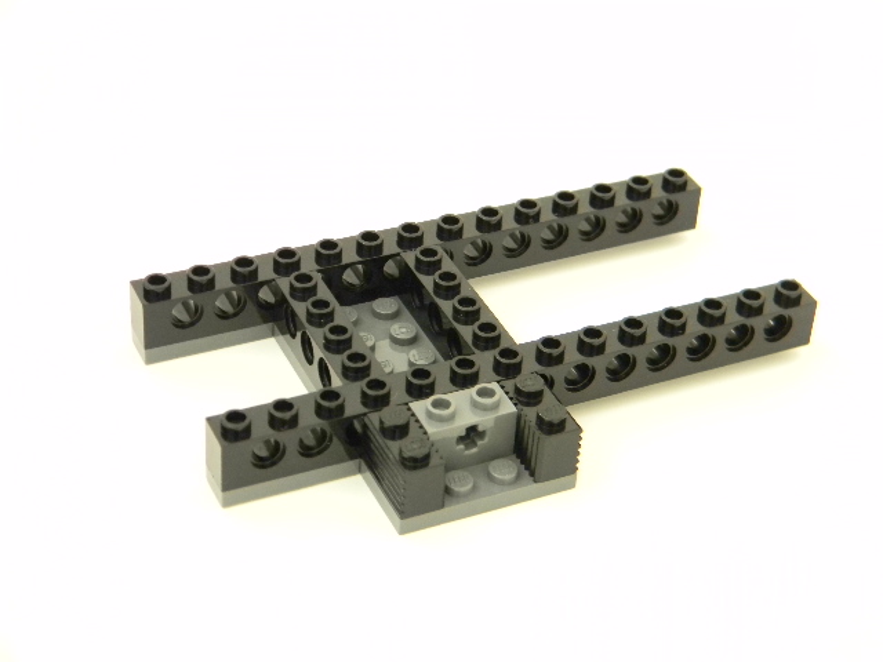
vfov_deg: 21.9
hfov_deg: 29.0
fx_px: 1709
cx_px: 442
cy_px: 331
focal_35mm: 67
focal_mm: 12.2
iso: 614
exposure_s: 1/1.1
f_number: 4.3
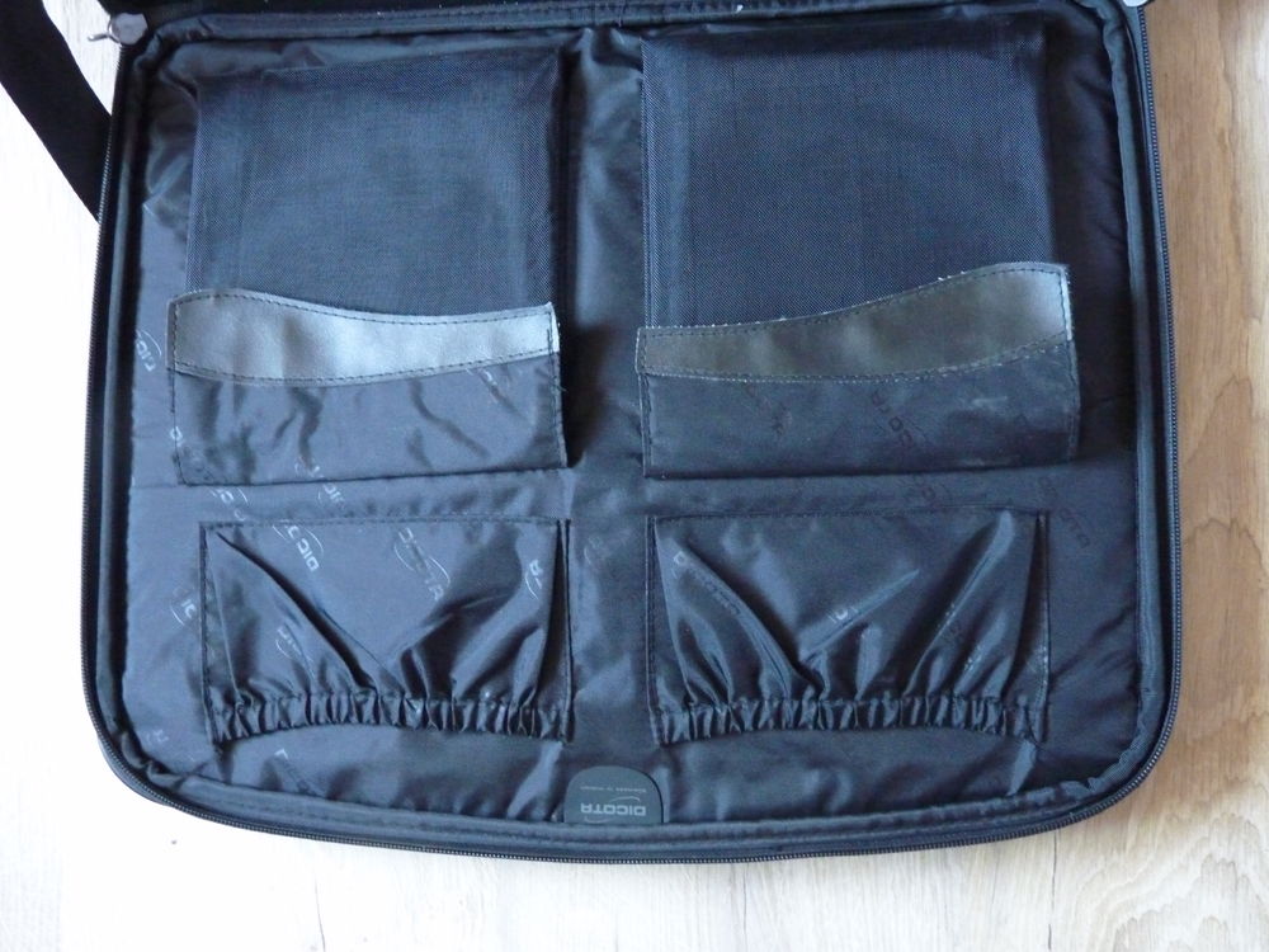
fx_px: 1393
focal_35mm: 38
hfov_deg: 49.0
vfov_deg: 37.7
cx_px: 634
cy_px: 476
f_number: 3
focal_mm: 6.8
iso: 800
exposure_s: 1/13
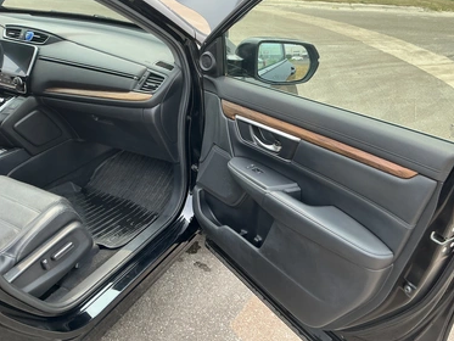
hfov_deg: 59.9
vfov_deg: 46.8
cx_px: 242
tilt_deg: -21.1
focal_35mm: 30
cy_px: 168
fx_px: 394
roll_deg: -6.5
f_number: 1.8
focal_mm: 3
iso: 25
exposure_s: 1/294
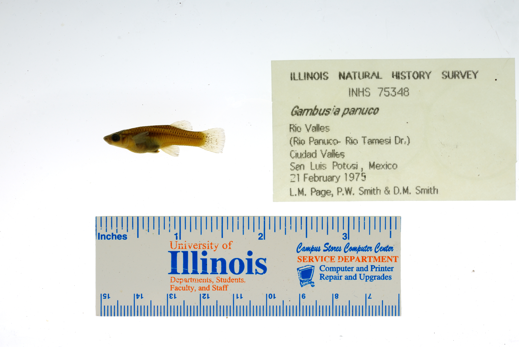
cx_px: 260
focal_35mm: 60
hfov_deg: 33.4
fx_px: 865
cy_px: 174
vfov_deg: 22.6
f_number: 10
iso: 100
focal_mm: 60
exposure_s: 1/200
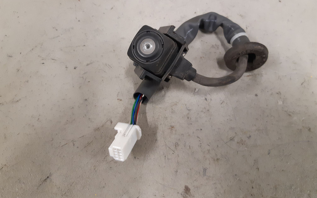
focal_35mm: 28
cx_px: 156
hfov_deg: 66.5
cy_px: 82
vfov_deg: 44.4
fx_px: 242
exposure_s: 1/50
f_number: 1.7
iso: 250
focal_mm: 3.93
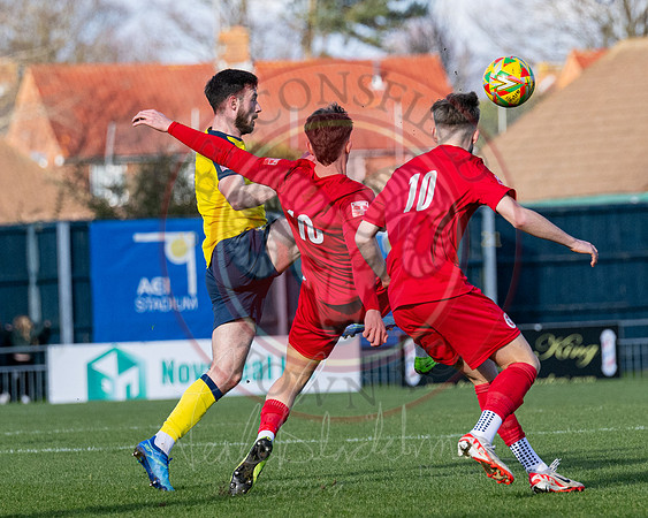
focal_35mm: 482
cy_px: 147
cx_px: 378
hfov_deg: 4.0
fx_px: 9234
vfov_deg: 3.2
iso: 400
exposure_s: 1/4000
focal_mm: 175
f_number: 4
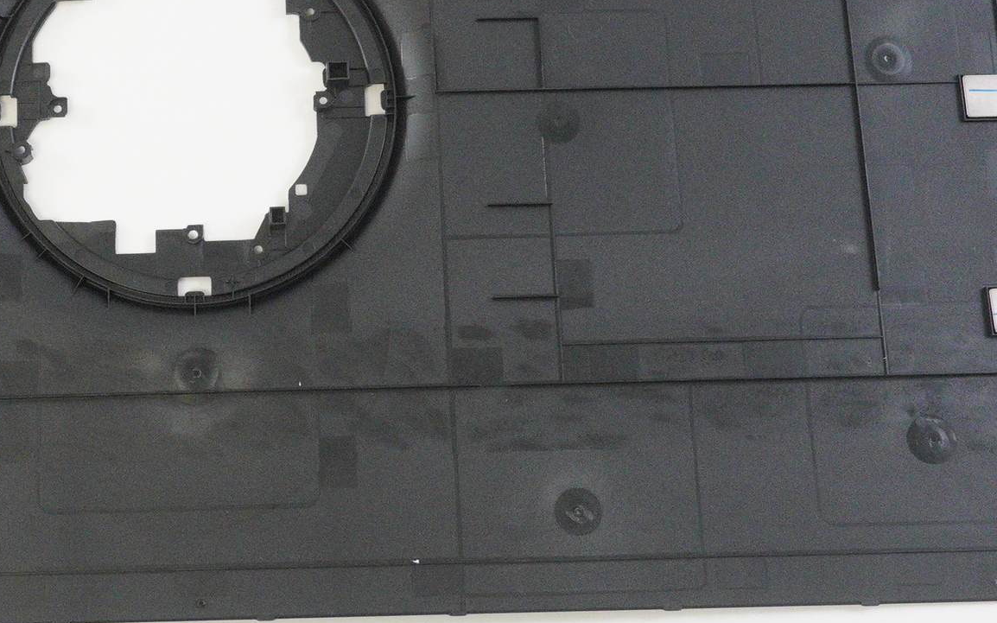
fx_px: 2068
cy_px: 156
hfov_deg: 26.6
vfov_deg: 17.0
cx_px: 211
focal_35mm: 76
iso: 5000
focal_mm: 23
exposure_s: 1/200
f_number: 5.6
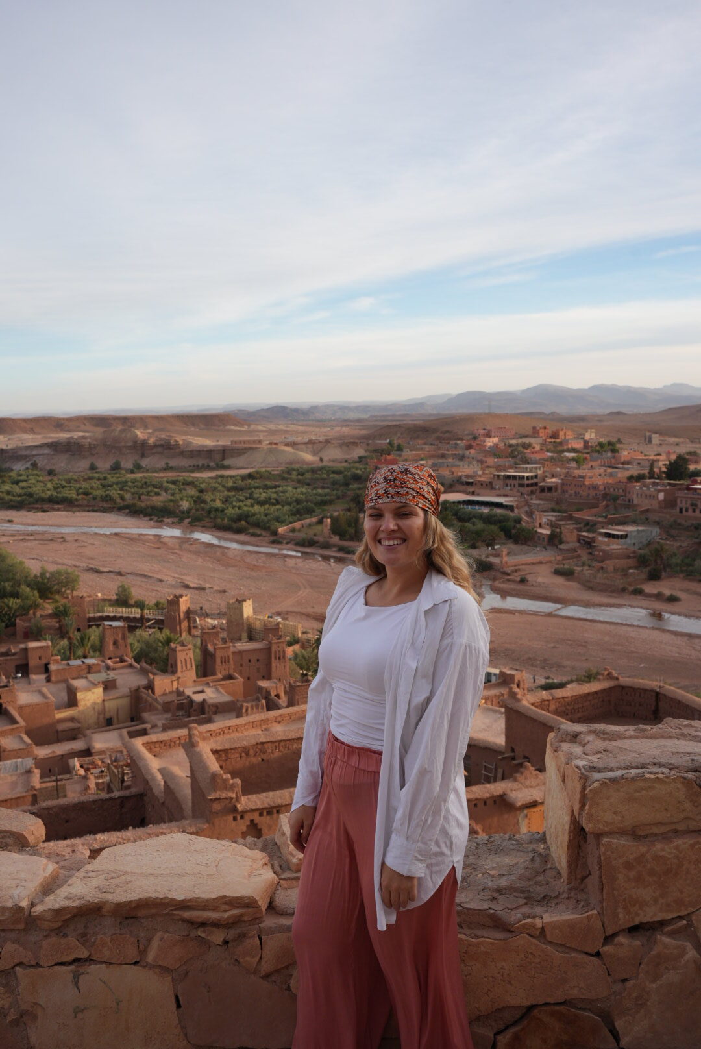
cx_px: 350
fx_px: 930
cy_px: 524
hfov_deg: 41.3
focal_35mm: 32
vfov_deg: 58.8
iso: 800
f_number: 8
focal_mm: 31.9
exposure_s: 1/800
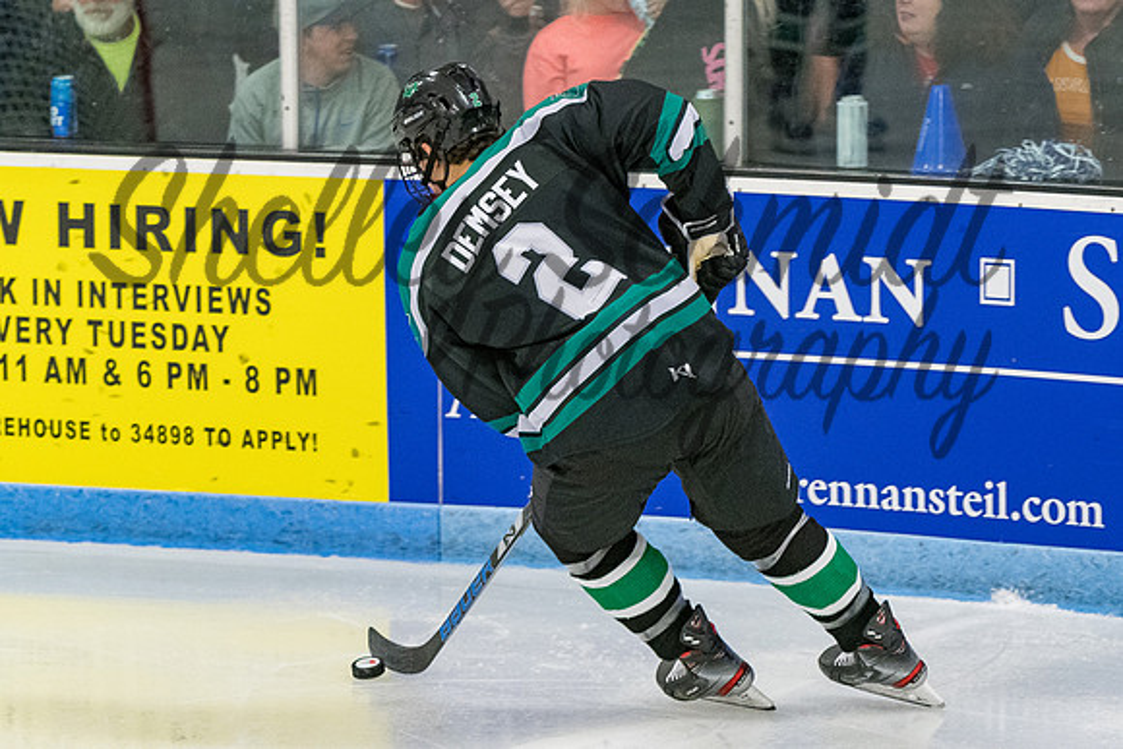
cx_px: 718
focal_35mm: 259
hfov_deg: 8.0
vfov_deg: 5.3
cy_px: 416
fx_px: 8074
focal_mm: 135
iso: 2000
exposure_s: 1/800
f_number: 3.5
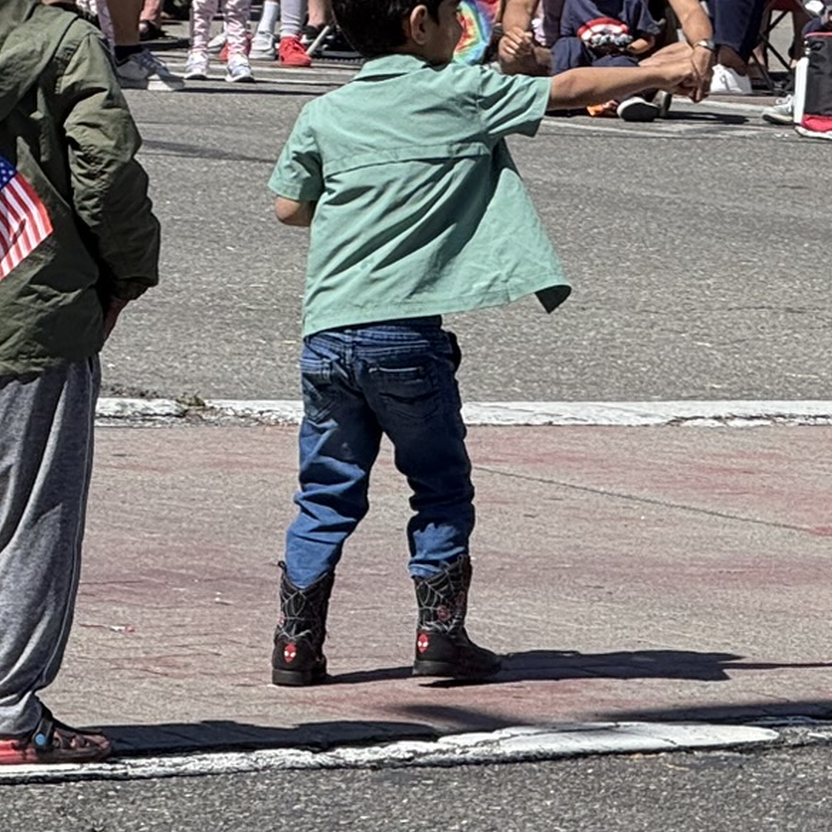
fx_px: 10116
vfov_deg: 4.7
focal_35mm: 372
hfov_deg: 4.7
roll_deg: -3.6
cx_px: 980
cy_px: 88
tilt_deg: -2.0
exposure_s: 1/1206
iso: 64
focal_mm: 15.66
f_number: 2.8
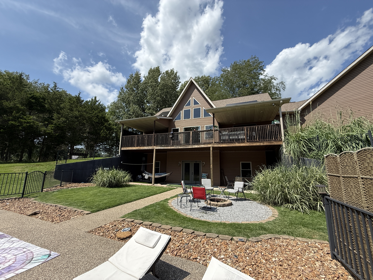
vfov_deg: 85.7
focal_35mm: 14
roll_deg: -1.5
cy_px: 140
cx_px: 186
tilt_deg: +11.8
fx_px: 151
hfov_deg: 102.1
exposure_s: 1/1259
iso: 64
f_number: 2.2
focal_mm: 2.22
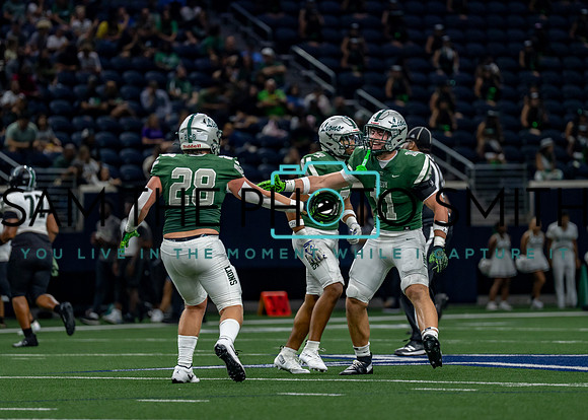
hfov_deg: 7.6
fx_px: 4440
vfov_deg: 5.4
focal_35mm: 266
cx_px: 323
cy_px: 180
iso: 1600
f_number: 2.8
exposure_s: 1/1000
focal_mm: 200
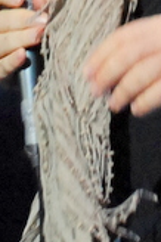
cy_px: 47
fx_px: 1949
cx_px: 200
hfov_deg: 4.7
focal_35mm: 290
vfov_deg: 7.1
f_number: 4.5
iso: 1600
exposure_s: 1/160
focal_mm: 44
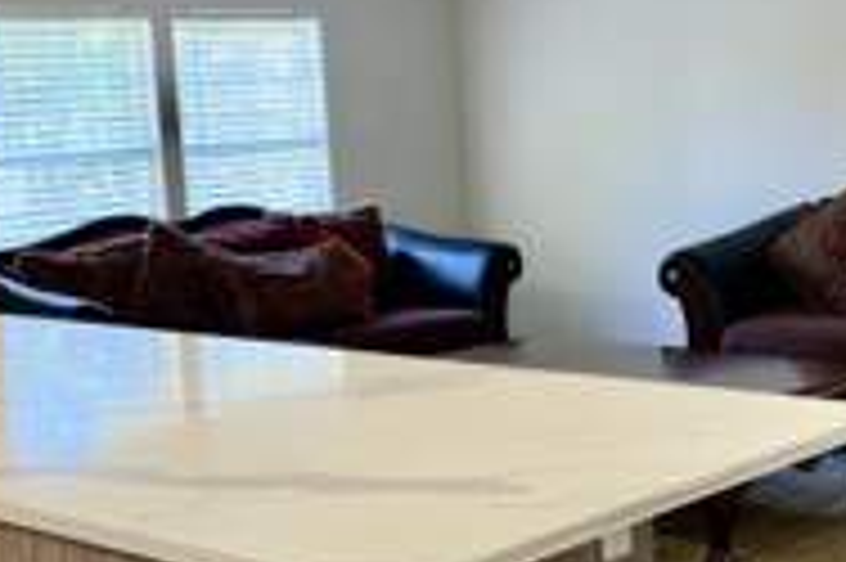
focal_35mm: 69
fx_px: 1620
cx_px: 436
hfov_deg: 29.3
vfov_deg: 19.7
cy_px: 344
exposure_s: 1/60
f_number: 1.5
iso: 80
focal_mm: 5.7
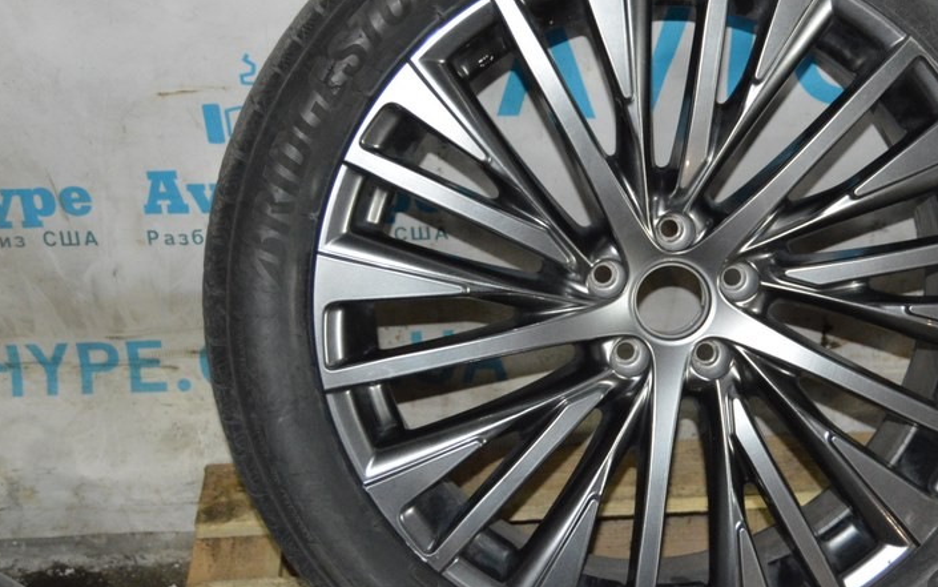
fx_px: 1758
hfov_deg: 29.5
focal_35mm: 69
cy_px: 256
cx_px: 672
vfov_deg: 18.9
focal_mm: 31
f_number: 4.2
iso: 2200
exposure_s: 1/60
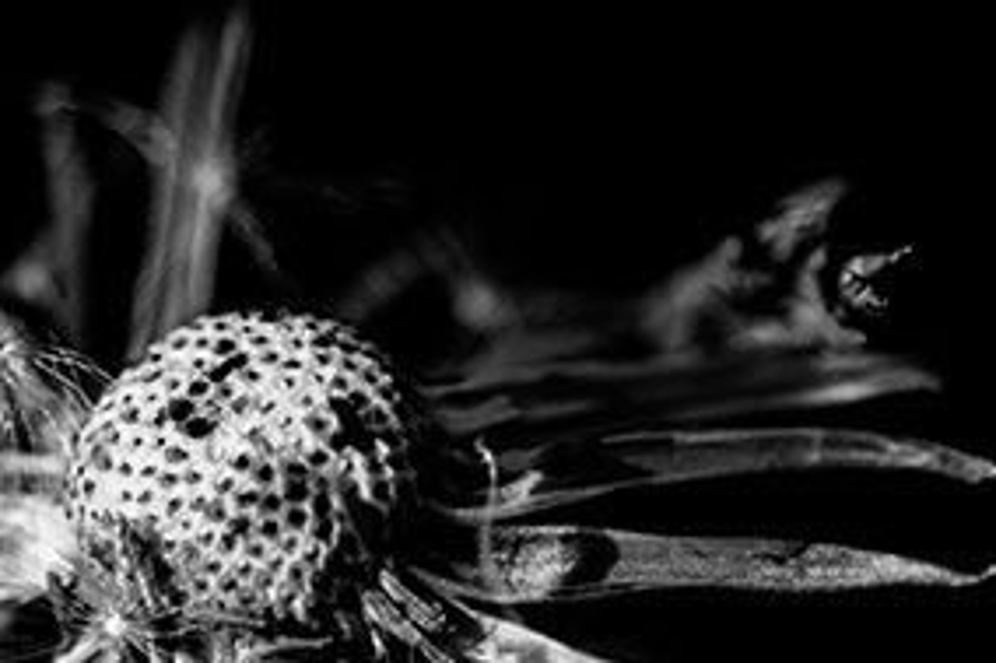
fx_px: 10230
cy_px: 489
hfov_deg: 5.6
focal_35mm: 370
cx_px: 284
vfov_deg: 3.7
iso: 1250
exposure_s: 1/2000
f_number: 7.6
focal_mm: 210
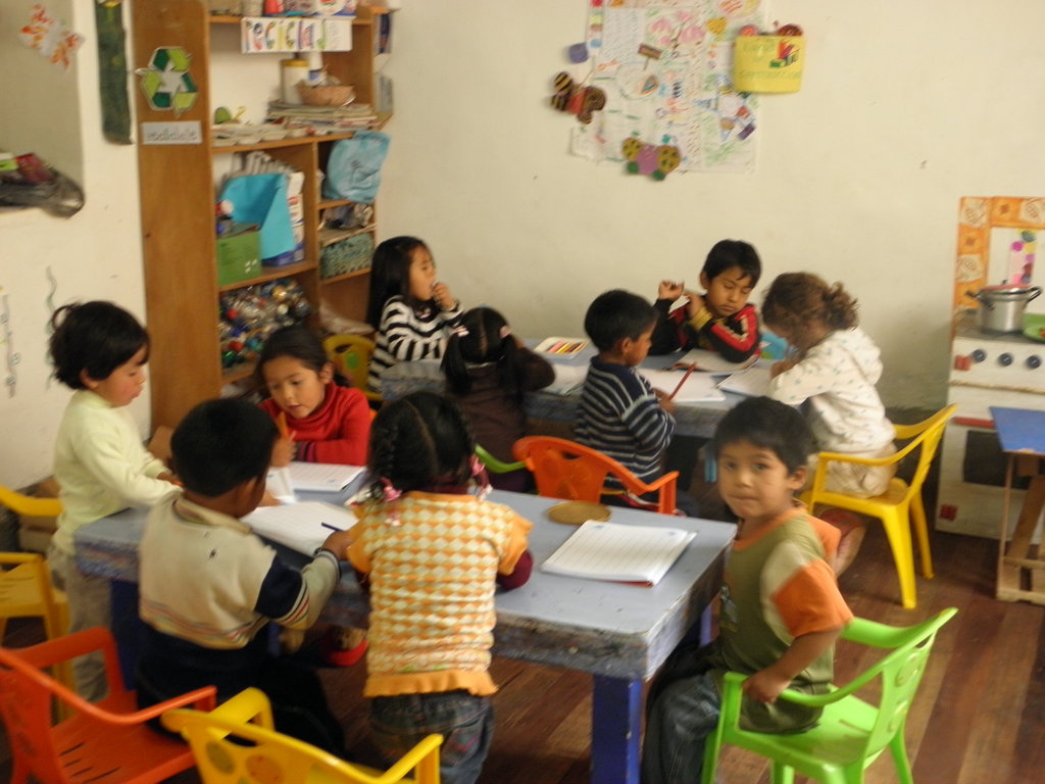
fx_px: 1328
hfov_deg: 42.9
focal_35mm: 44
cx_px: 522
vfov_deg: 32.9
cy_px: 392
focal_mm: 7.9
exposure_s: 1/8
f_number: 3.9
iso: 200
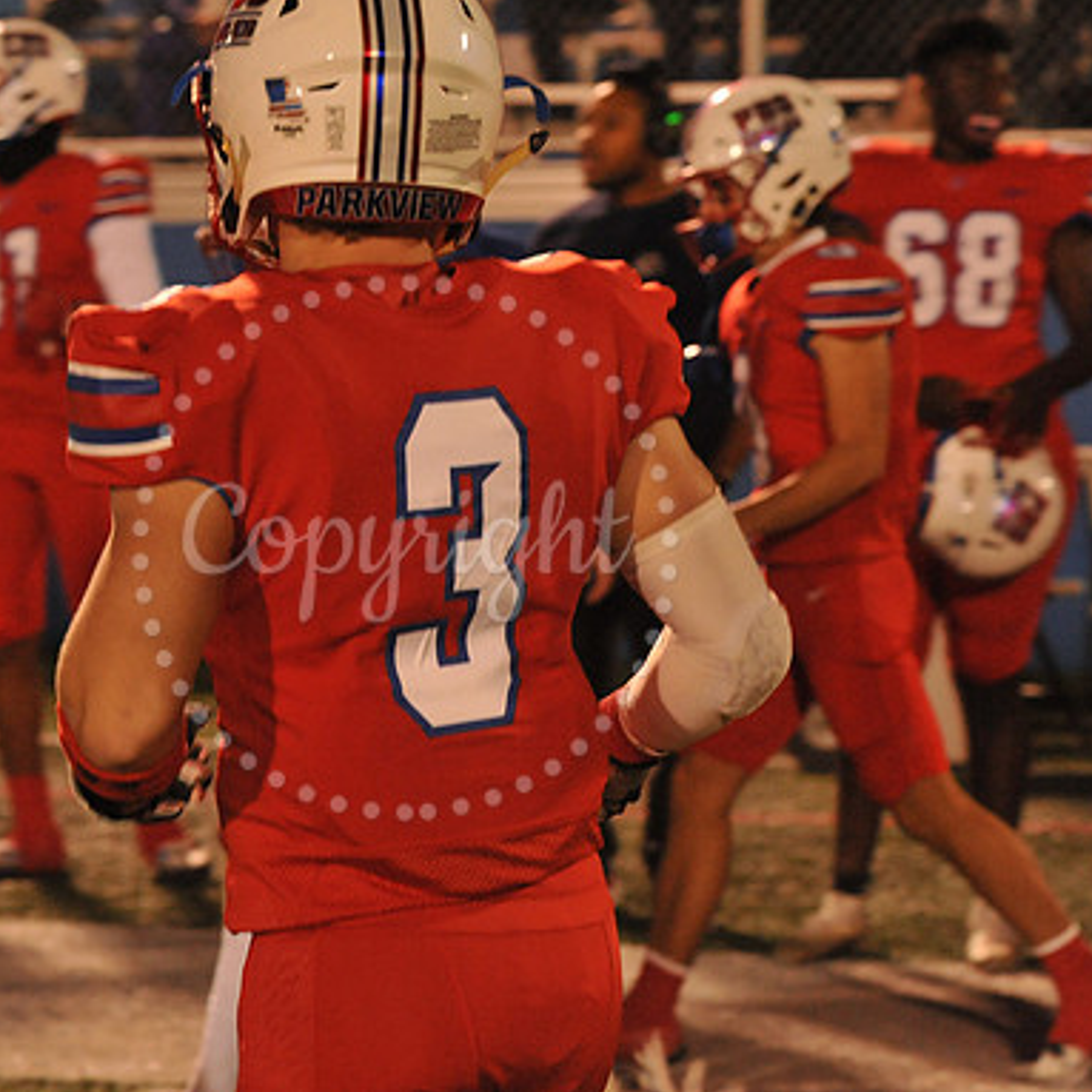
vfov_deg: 12.1
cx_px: 405
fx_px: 5139
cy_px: 545
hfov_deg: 12.1
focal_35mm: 144
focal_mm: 112
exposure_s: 1/160
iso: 5000
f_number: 7.1
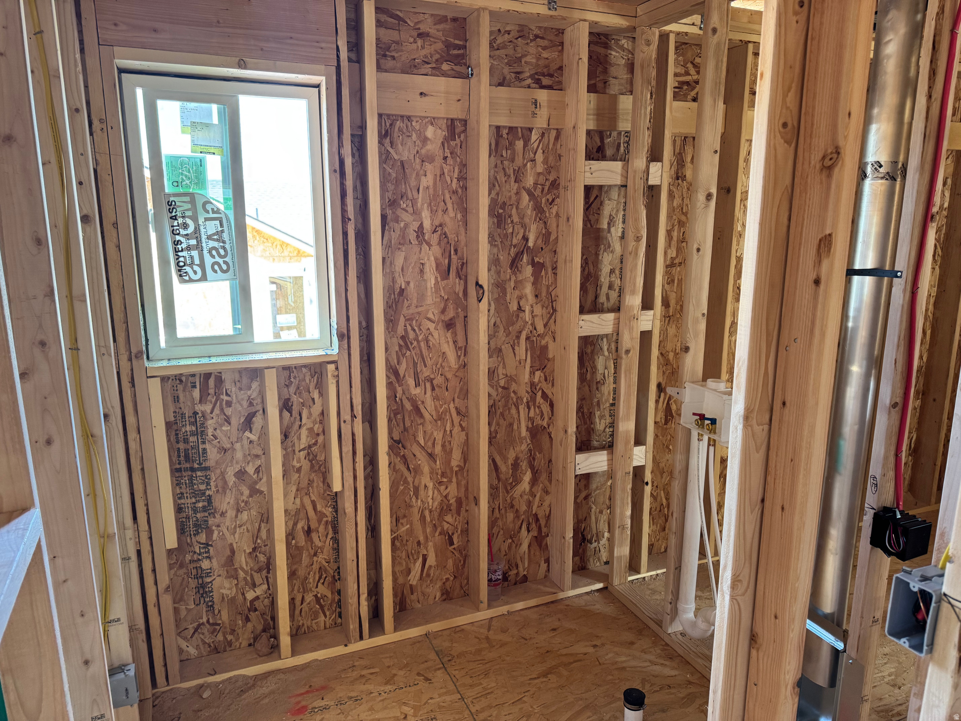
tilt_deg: -13.9
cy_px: 360
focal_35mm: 24
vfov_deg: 56.8
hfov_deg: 71.6
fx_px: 666
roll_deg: +0.4
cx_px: 480
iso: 200
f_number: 1.78
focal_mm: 6.76
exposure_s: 1/77
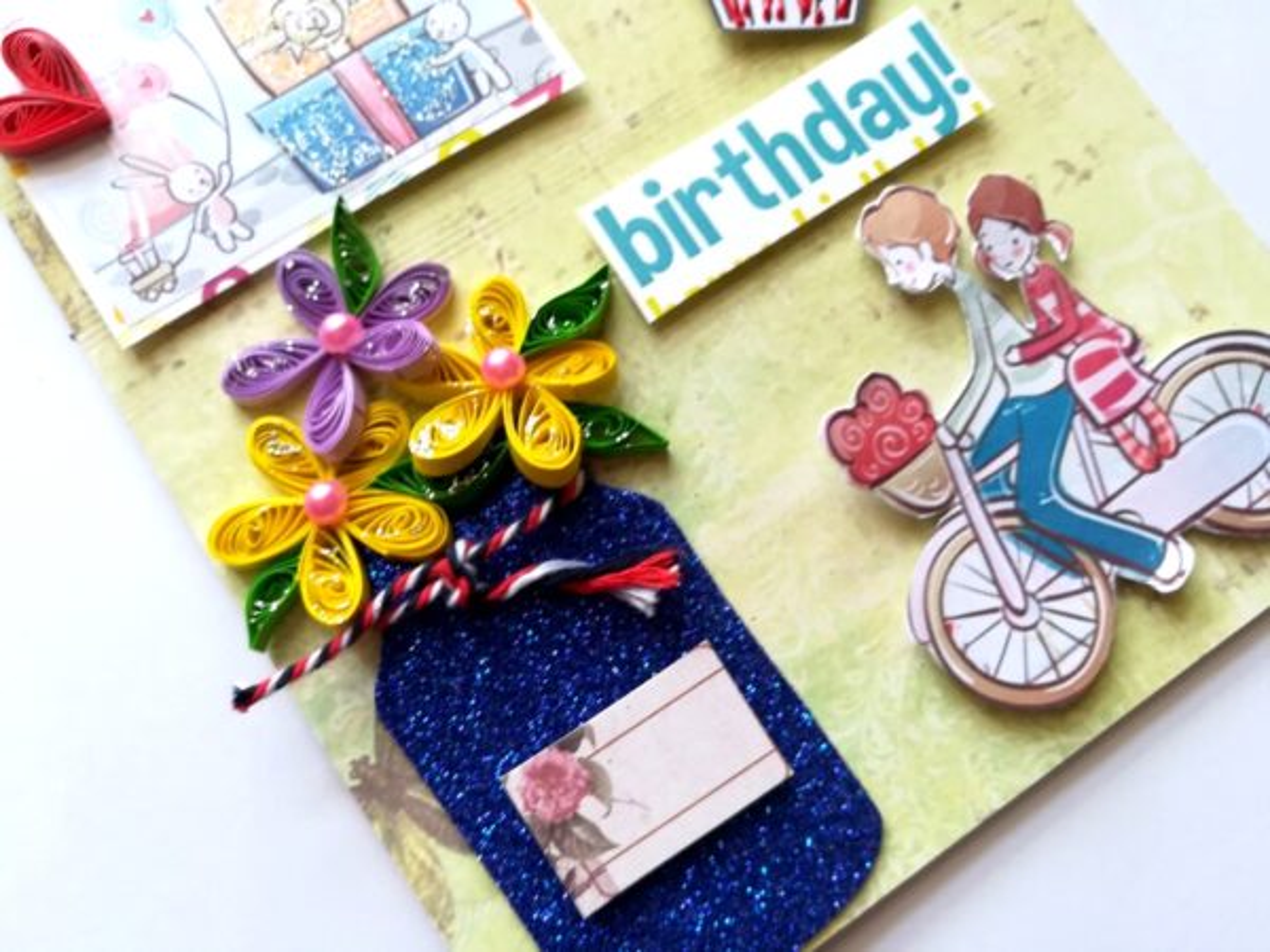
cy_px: 476
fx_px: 954
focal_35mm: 26
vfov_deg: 53.1
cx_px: 635
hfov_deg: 67.3
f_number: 2.2
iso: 64
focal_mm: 3.83
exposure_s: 1/40
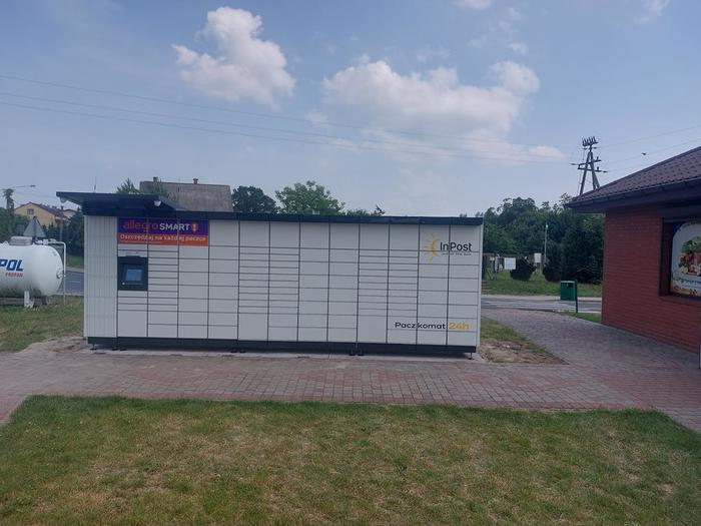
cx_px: 350
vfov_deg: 56.8
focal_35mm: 24
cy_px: 263
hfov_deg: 71.6
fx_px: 486
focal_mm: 5.23
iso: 25
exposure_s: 1/1149
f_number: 1.8
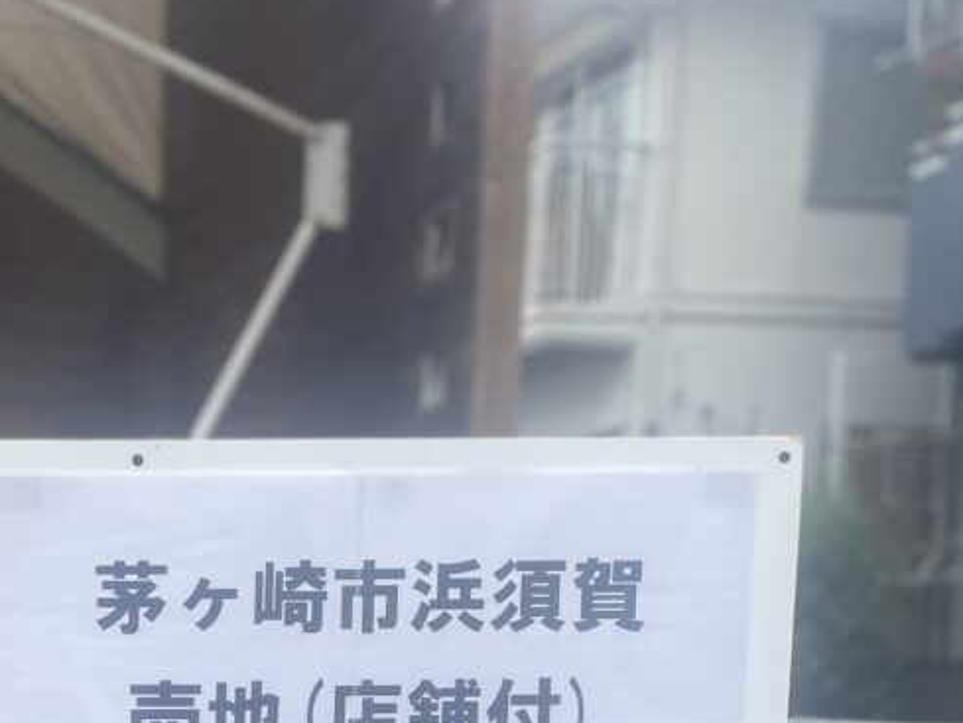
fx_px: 1892
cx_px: -65
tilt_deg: -8.3
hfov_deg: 26.5
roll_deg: +0.0
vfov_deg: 19.9
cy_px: 934
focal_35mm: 68
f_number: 1.6
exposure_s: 1/988
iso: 50
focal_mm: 4.2
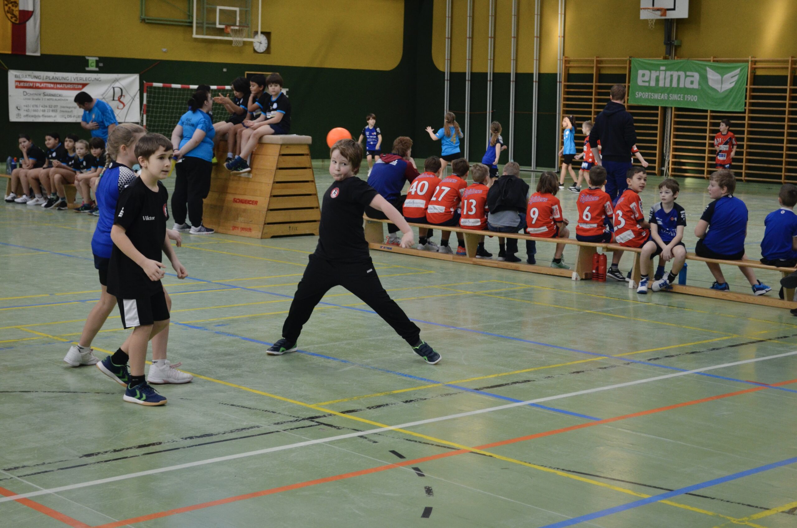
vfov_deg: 22.5
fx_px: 1325
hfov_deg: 33.5
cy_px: 264
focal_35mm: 60
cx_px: 398
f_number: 5.3
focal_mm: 40
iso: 1600
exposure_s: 1/320
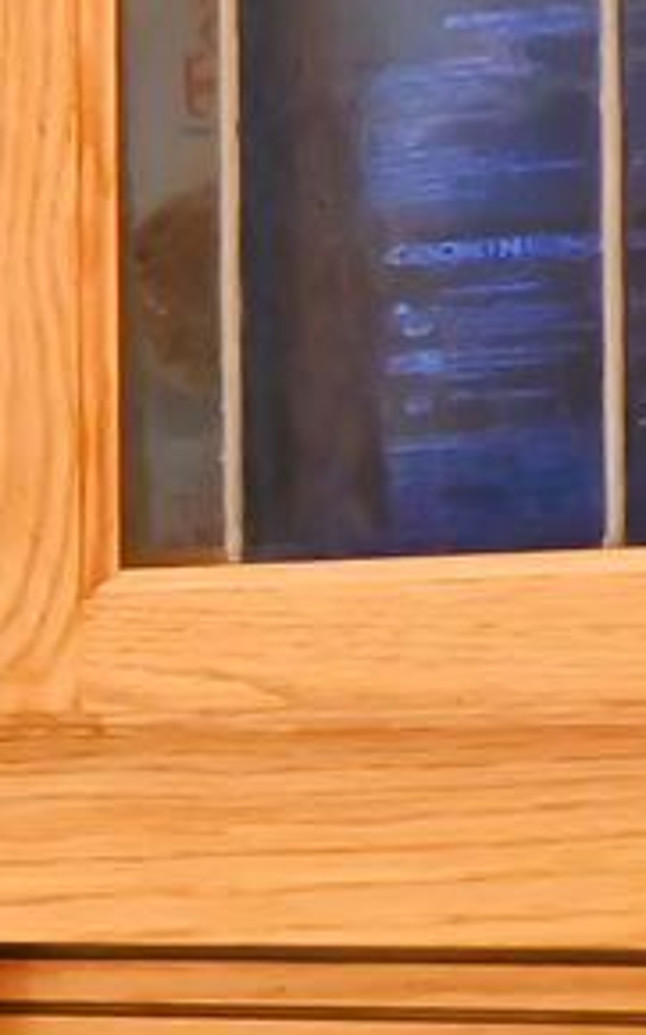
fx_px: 4258
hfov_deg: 5.0
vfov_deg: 13.8
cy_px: 828
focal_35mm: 151
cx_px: -3369
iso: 2500
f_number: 14
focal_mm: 14
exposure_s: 1/25
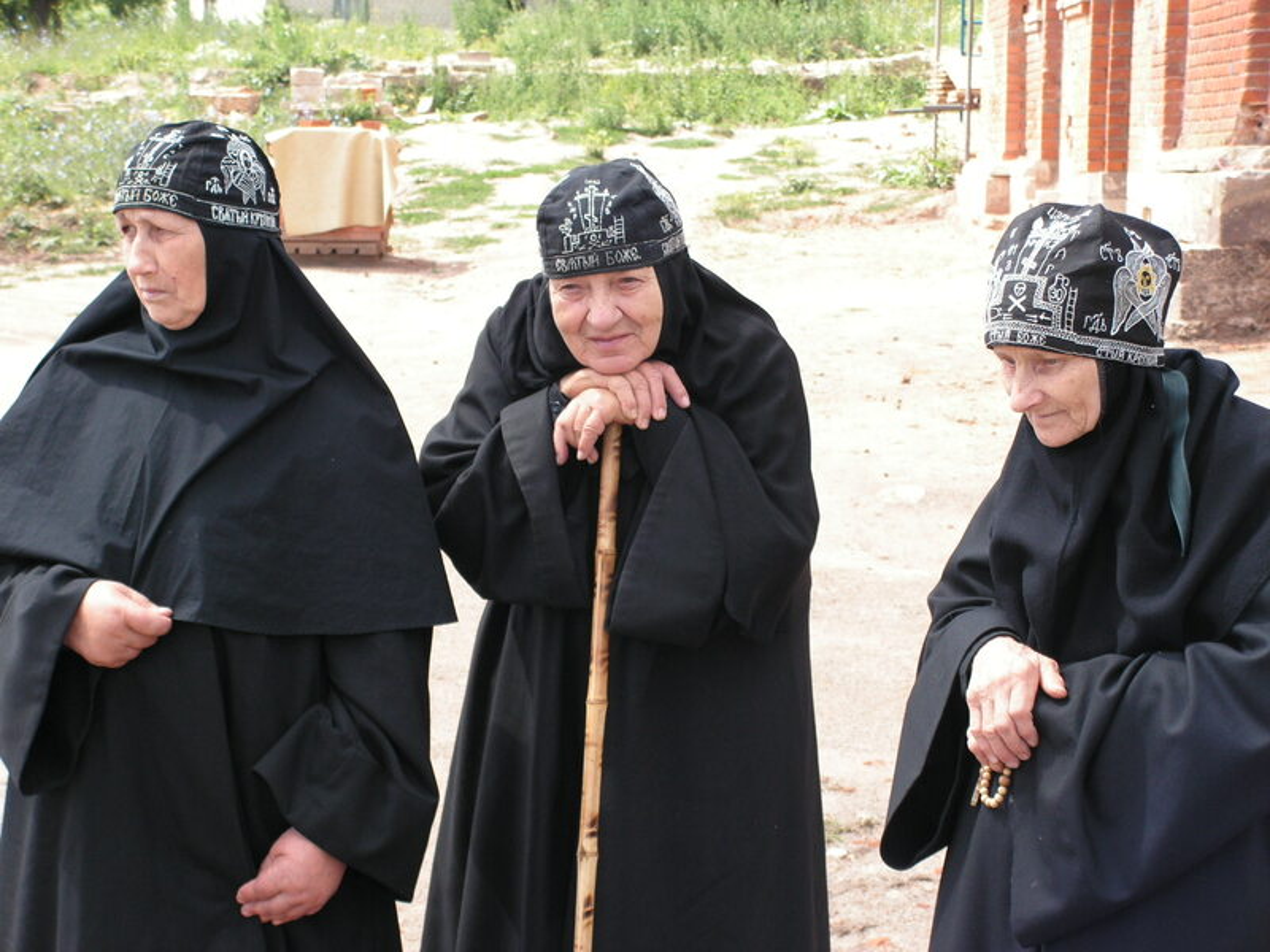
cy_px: 476
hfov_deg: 23.6
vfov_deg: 17.8
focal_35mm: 83
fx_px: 3045
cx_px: 635
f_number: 3.3
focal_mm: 13.9
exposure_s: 1/125
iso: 50
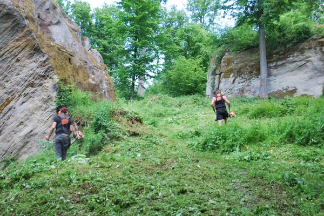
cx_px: 162
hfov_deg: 57.2
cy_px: 108
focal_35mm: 33
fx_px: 297
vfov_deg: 40.0
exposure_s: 1/100
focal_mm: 22
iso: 200
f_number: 5
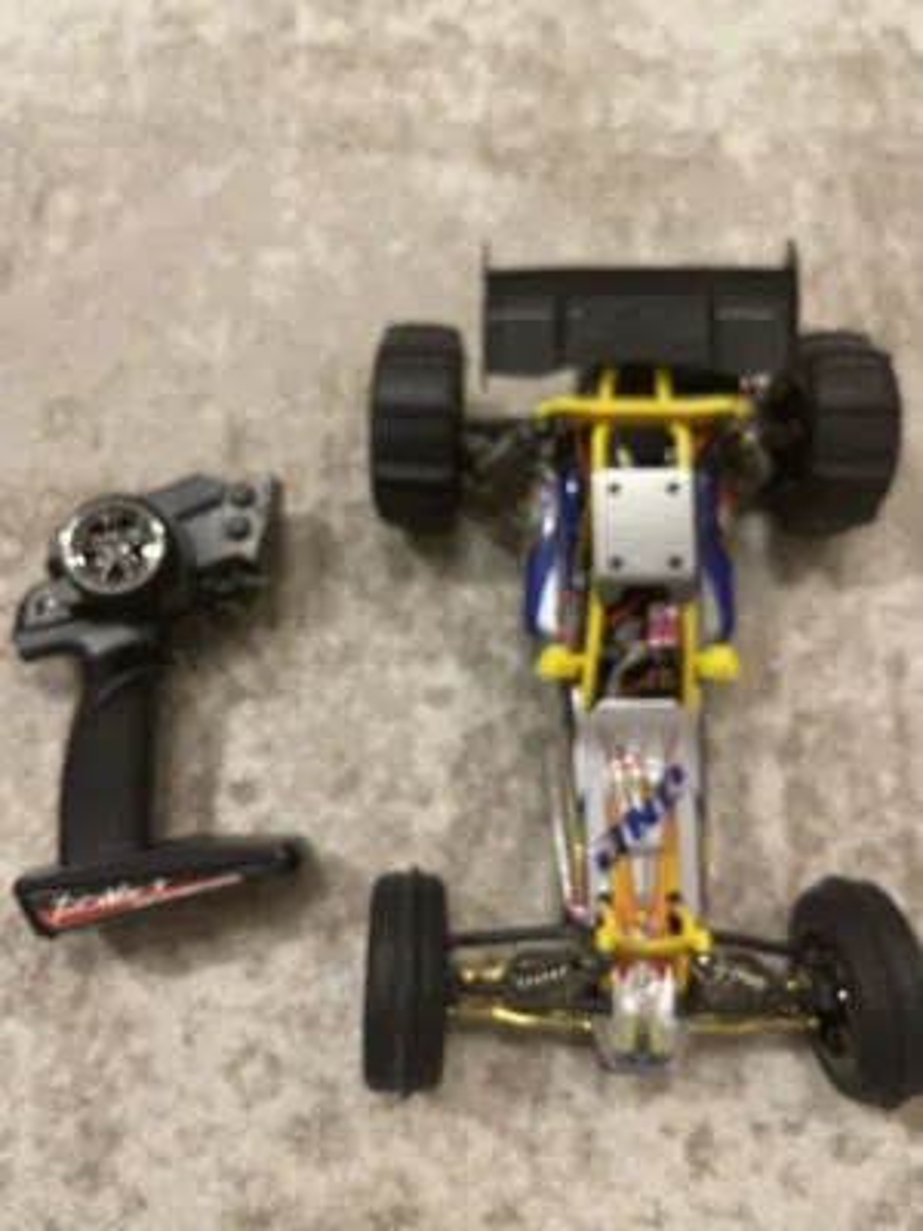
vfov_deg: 69.4
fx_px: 889
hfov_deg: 54.9
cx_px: 462
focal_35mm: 25
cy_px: 616
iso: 500
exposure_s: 1/50
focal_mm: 5.1
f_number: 1.6
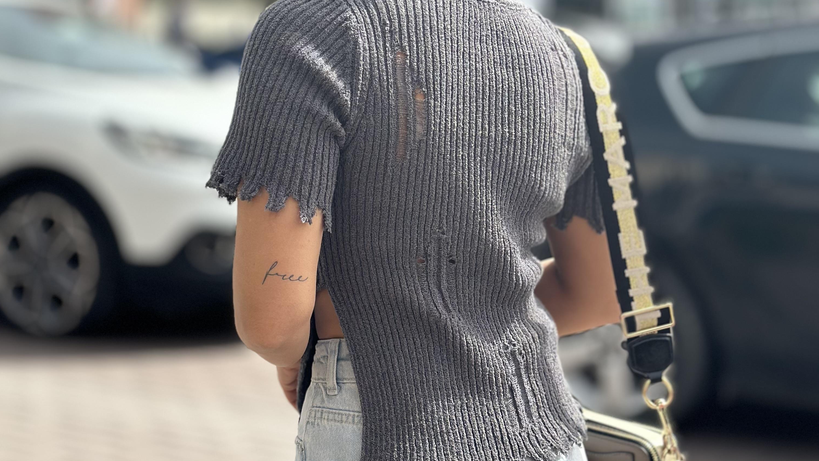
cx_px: 410
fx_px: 1520
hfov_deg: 30.2
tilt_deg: -0.9
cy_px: 128
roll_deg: +2.1
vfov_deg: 17.2
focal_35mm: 70
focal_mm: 6.86
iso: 100
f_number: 1.78
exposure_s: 1/3731
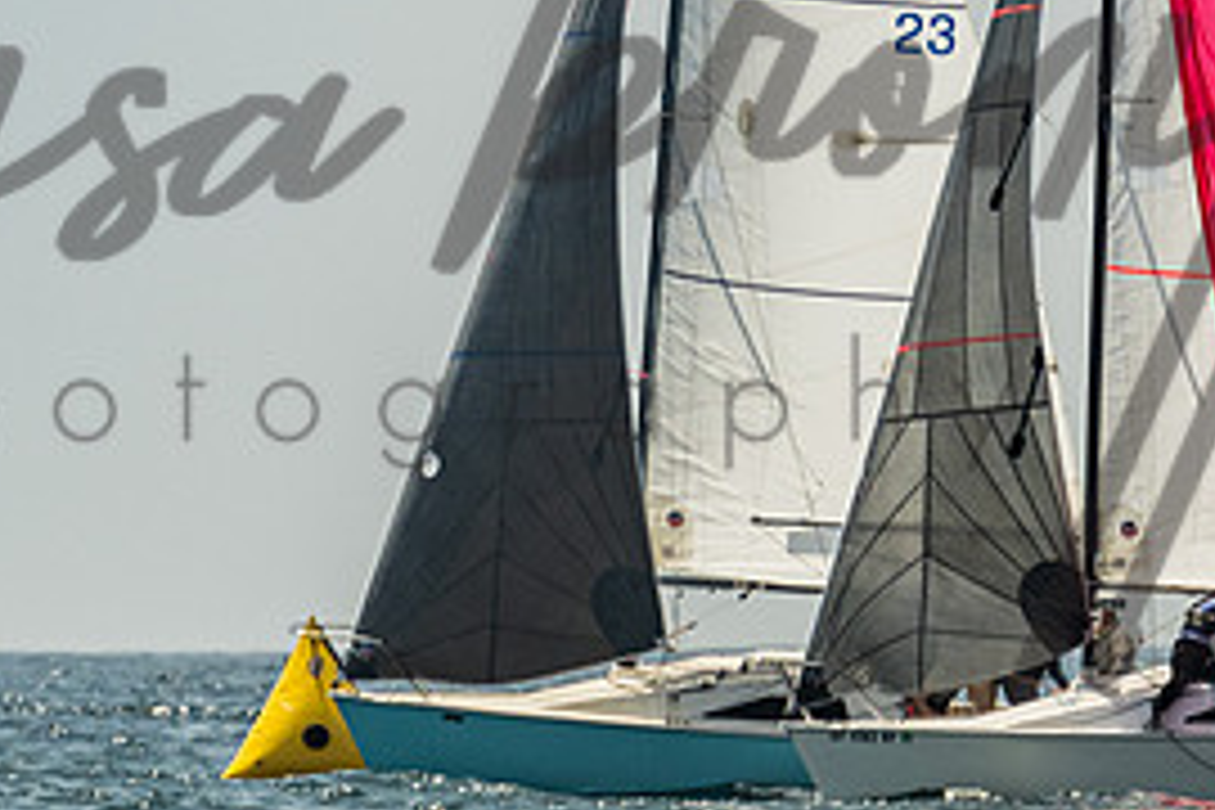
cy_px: -30
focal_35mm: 756
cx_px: 858
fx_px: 25513
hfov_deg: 2.7
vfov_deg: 1.8
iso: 320
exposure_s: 1/1250
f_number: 6.3
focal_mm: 200
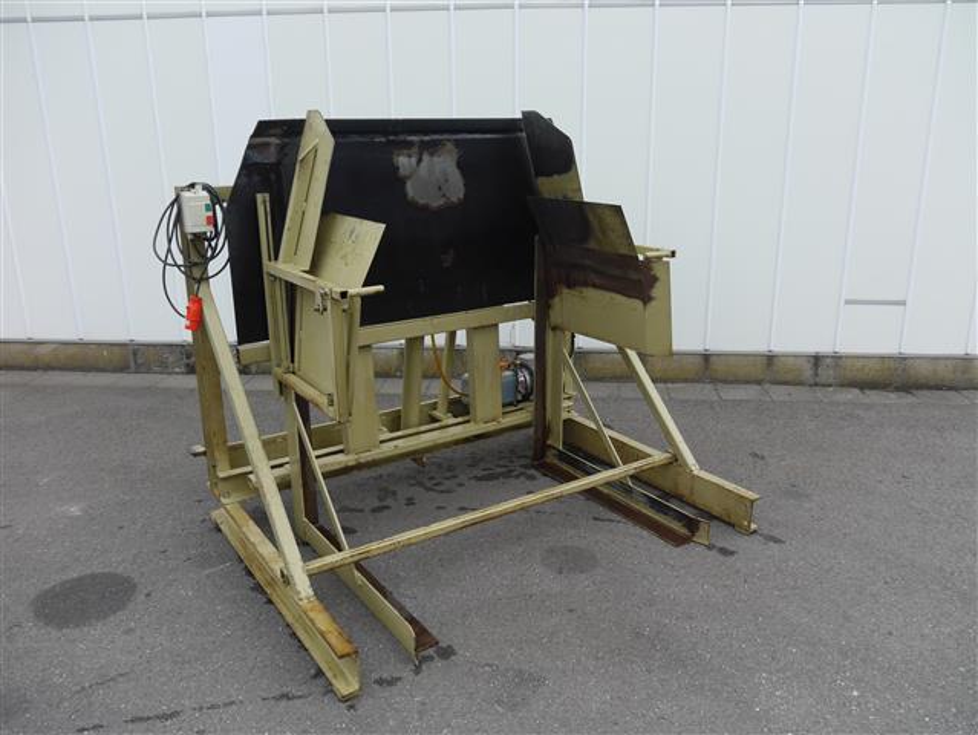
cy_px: 368
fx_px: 792
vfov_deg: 49.8
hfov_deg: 63.4
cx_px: 489
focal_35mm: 28
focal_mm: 14
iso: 160
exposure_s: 1/200
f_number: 5
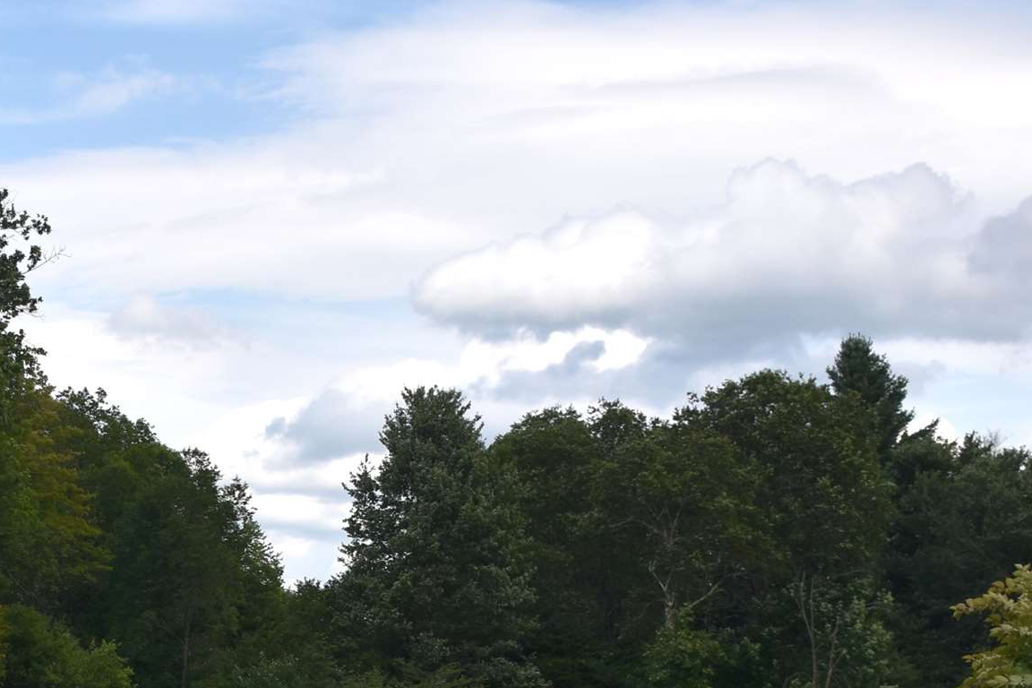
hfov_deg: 22.2
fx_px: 2522
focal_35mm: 88
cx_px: -27
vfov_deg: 15.1
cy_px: 773
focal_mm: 22
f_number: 5
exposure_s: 1/250
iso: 100
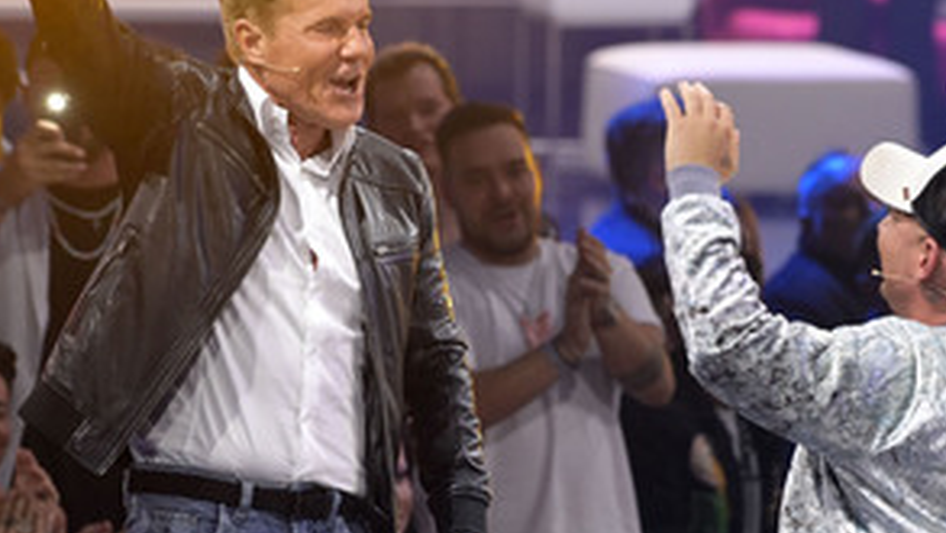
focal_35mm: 484
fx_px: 12144
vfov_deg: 2.5
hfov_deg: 4.5
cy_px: 294
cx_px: 538
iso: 8000
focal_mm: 300
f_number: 5.6
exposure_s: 1/320
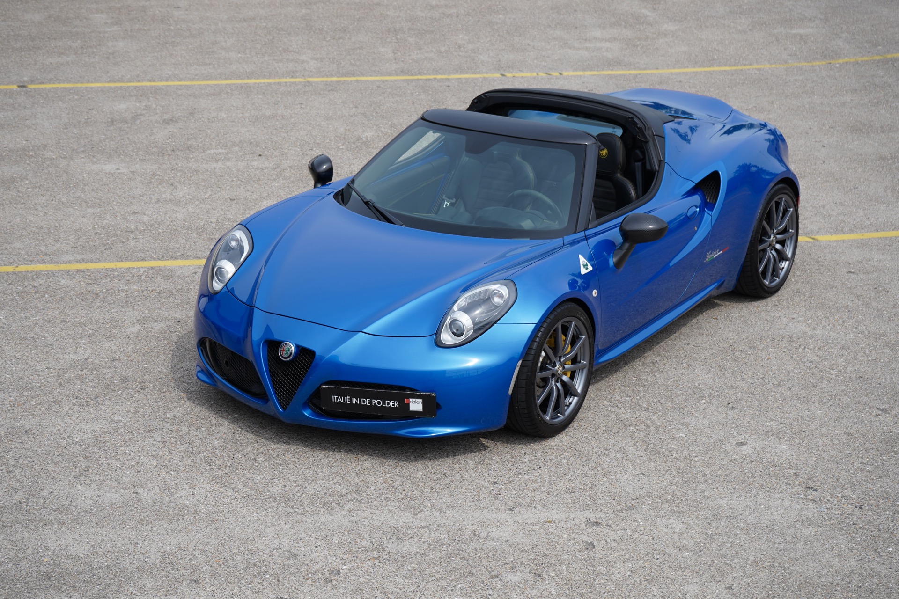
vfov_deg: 19.5
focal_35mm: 70
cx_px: 450
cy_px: 300
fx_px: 1748
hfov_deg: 28.8
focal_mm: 70
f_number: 8
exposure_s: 1/320
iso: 100
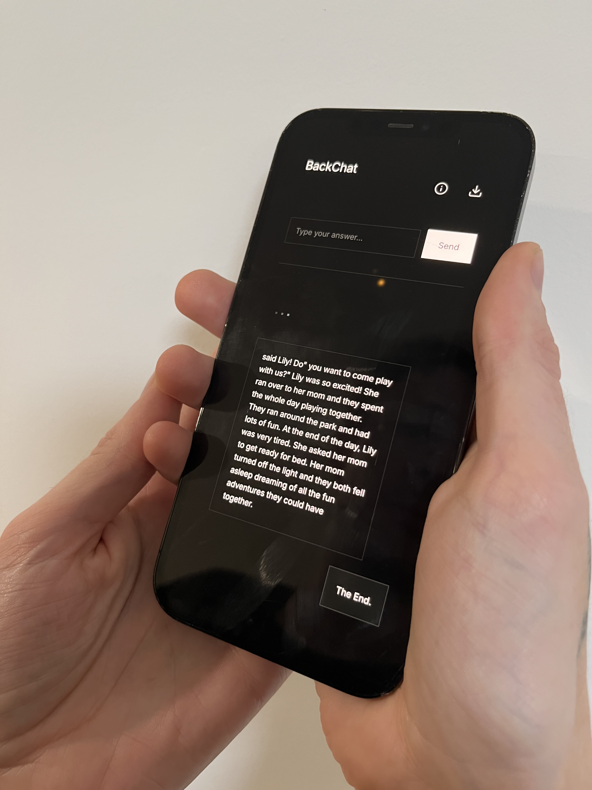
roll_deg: +3.2
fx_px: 593
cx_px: 296
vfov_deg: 67.3
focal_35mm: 26
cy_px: 395
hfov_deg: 53.1
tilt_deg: -19.8
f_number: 1.6
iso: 250
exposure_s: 1/50
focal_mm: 5.1
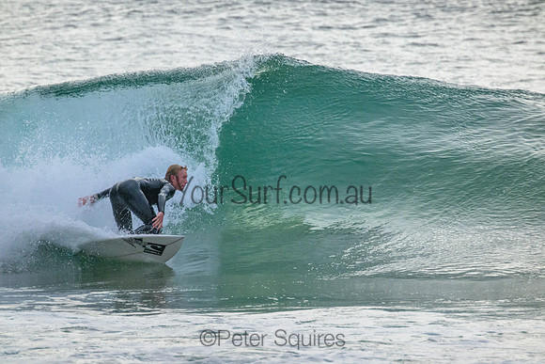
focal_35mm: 800
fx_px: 12113
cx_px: 272
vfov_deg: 1.7
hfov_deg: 2.6
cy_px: 182
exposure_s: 1/2000
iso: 6400
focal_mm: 800
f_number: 11
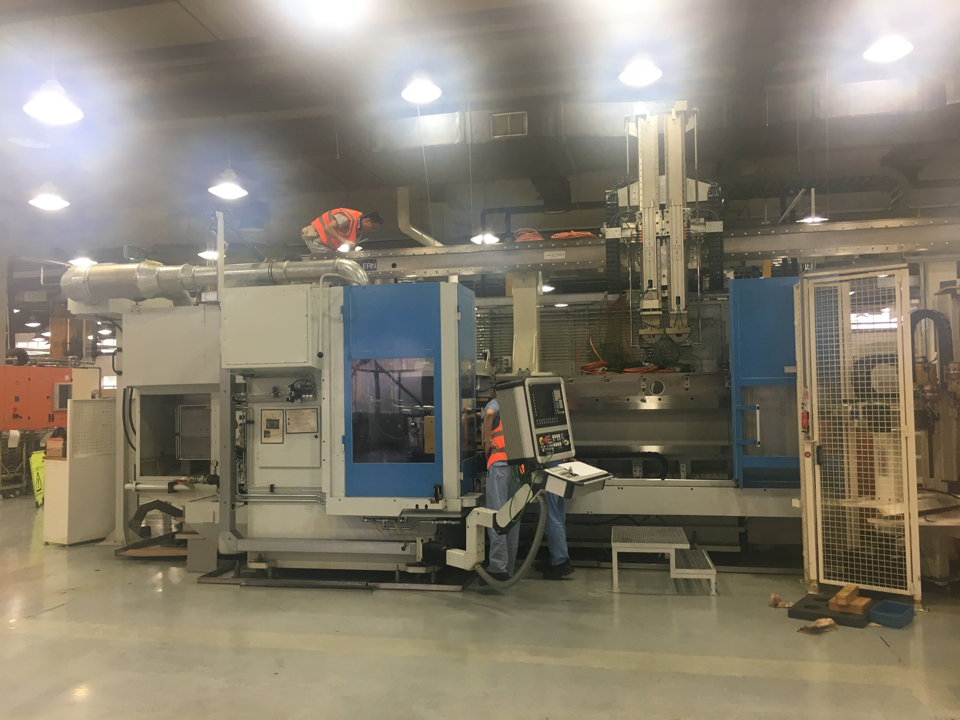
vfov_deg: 48.2
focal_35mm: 29
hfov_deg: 61.7
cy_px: 360
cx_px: 480
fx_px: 804
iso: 80
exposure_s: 1/33
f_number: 2.2
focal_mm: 4.15
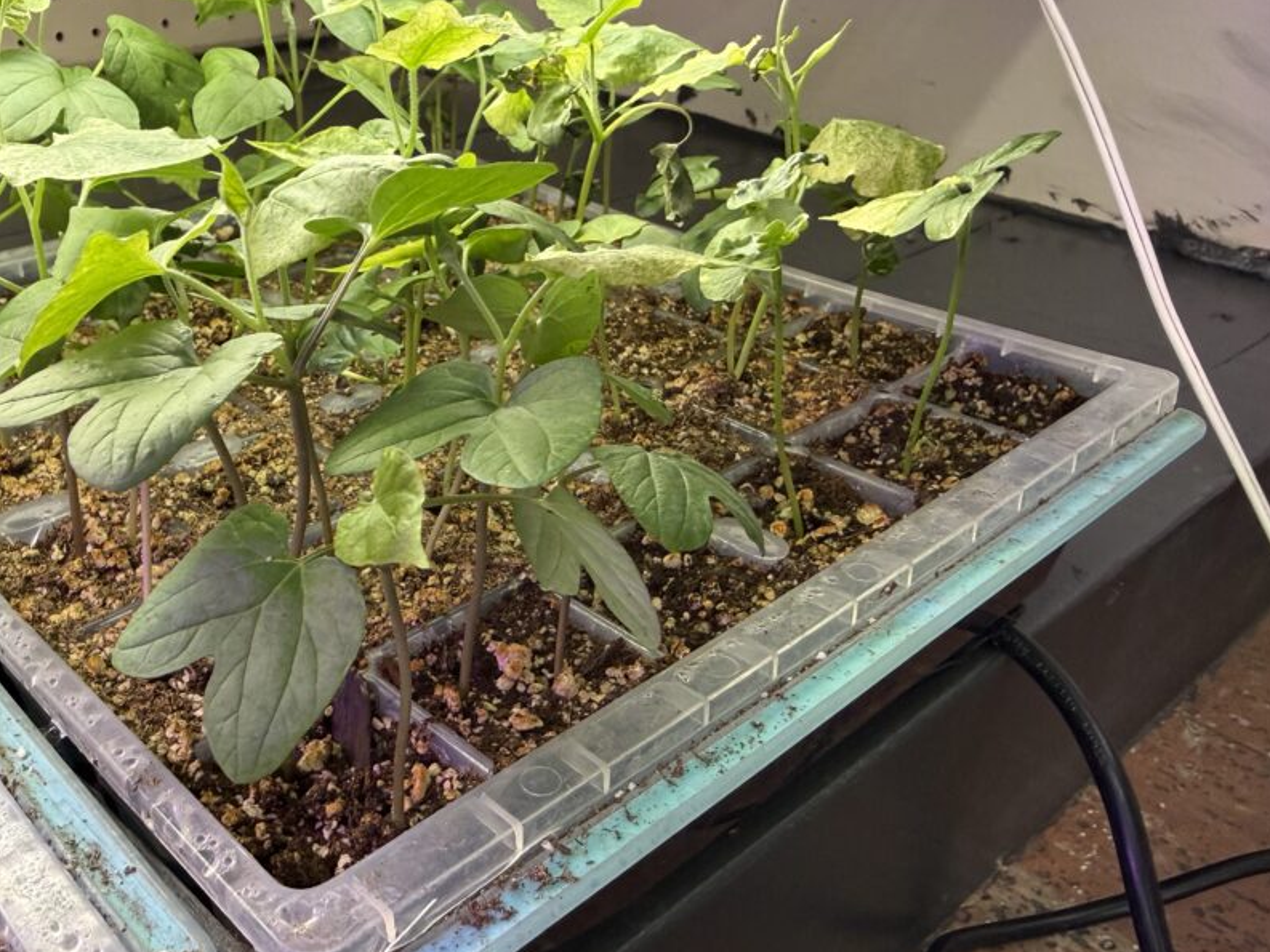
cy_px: 530
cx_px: 485
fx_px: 1138
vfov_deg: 45.4
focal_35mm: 31
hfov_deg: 57.7
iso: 200
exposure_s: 1/60
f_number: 2.2
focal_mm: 2.22
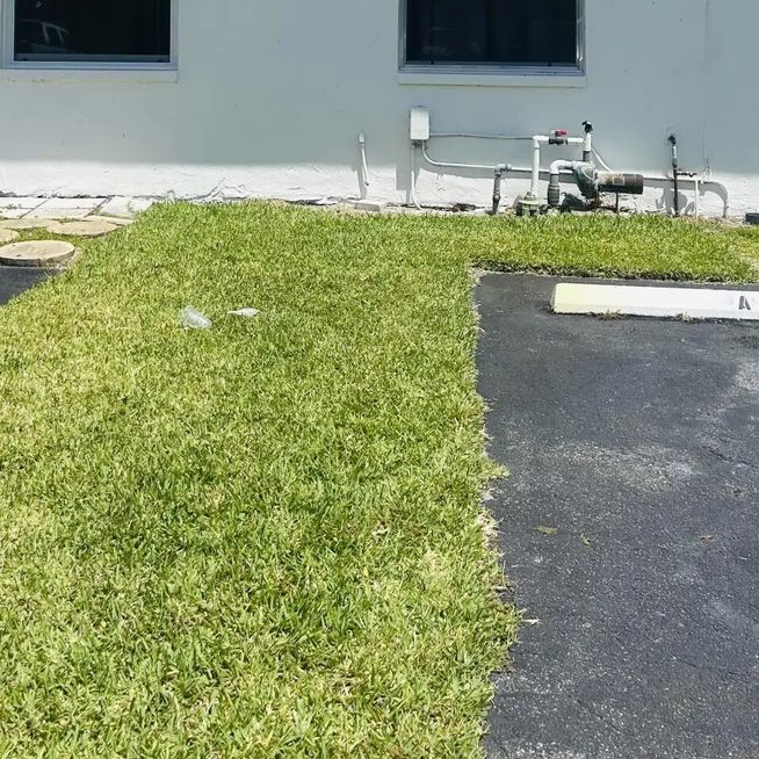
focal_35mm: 48
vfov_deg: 32.6
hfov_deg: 35.3
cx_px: 354
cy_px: 3
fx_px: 1191
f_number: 1.5
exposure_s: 1/5587
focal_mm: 5.7
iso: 50
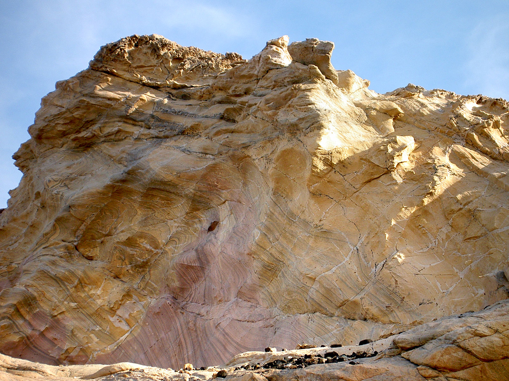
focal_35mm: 102
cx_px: 254
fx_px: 1500
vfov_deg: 14.5
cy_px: 190
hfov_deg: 19.3
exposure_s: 1/160
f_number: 4.9
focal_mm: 16.8
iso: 50
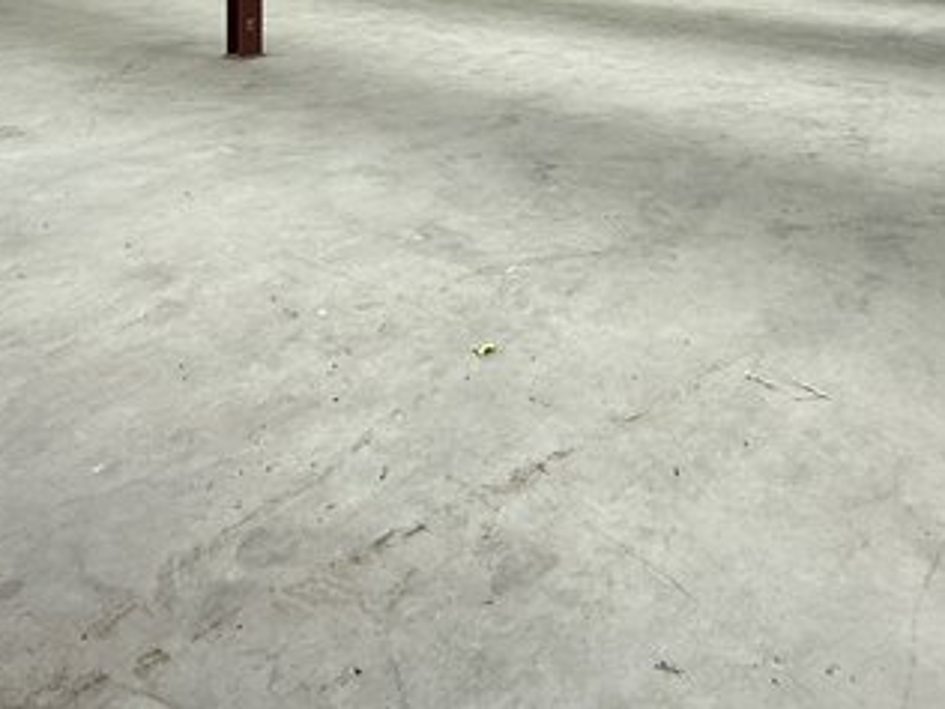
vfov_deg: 35.0
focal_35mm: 34
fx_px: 928
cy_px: -99
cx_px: 625
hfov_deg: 53.0
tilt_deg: -1.9
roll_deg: -0.5
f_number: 2.2
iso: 160
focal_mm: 2.22
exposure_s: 1/120
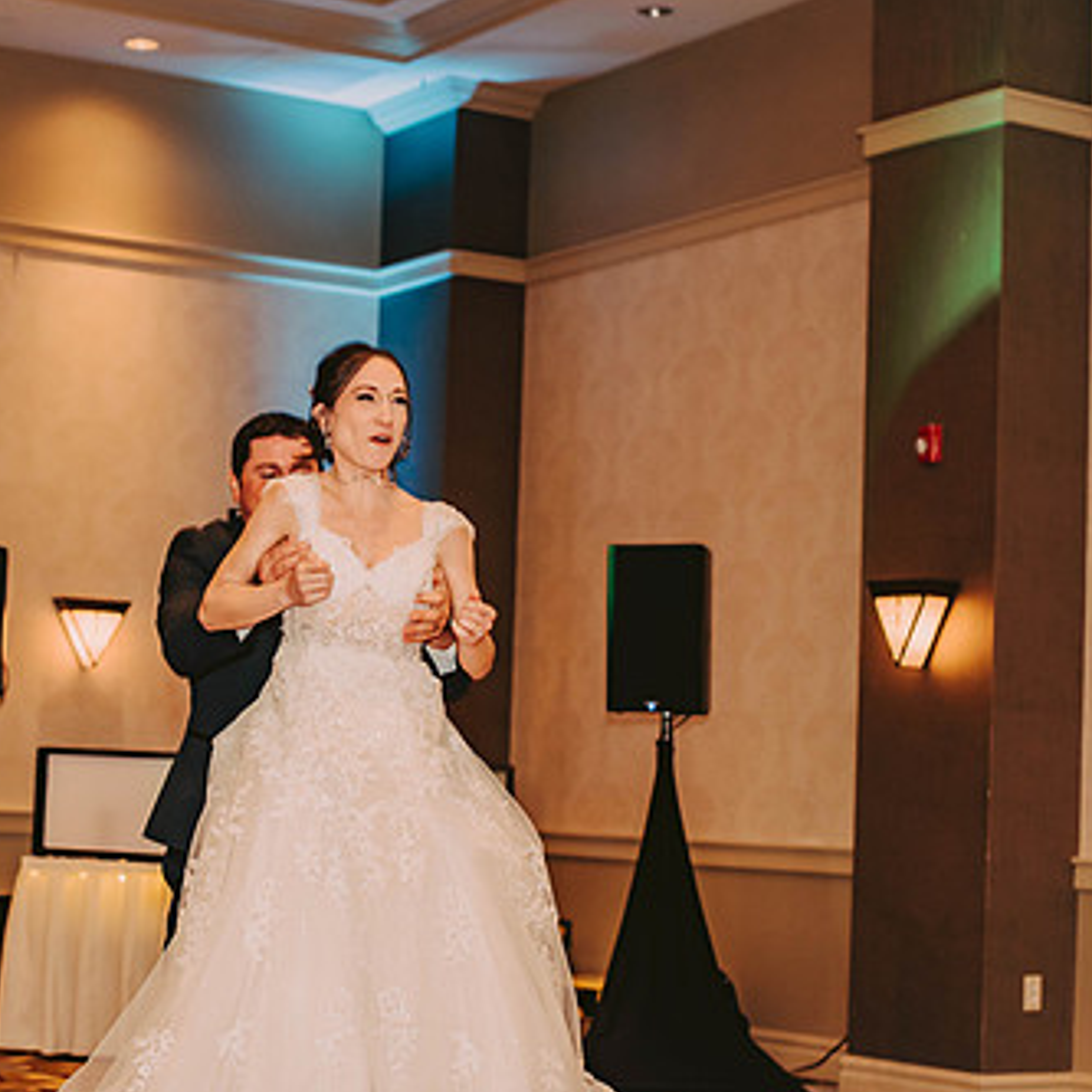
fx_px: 2641
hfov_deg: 23.2
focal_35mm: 74
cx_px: 295
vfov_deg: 23.4
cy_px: 598
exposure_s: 1/125
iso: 800
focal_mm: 50
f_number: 2.5
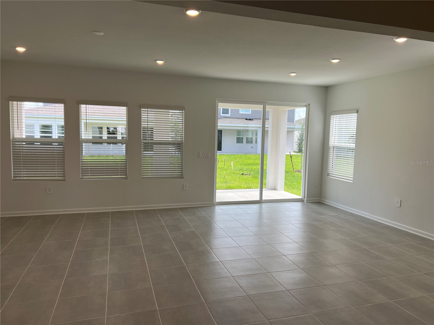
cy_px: 162
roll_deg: -2.0
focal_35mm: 26
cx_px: 217
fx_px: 326
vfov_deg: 53.1
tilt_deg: -4.1
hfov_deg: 67.3
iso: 50
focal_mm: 5.7
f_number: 1.5
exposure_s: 1/662
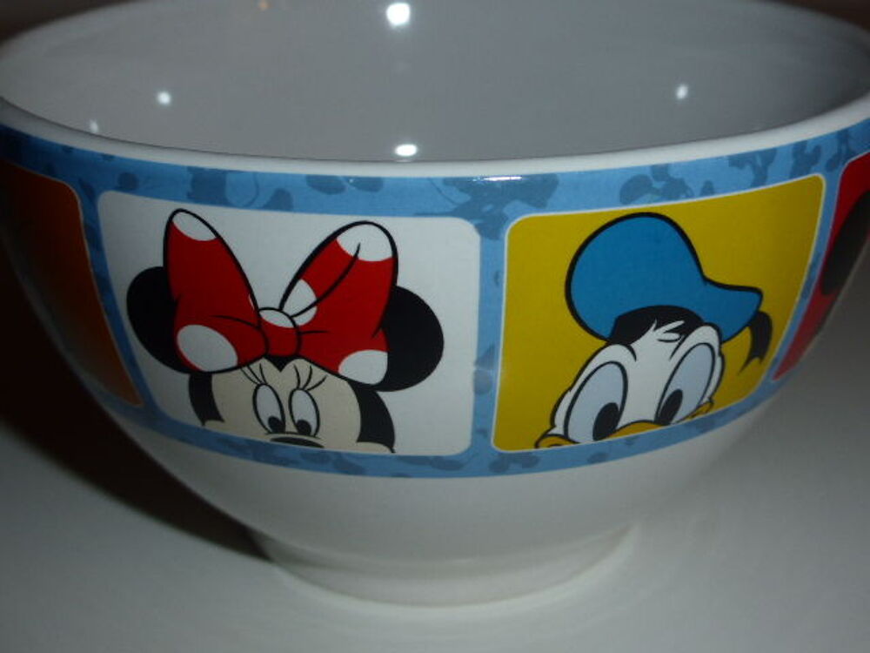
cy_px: 326
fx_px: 1332
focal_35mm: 53
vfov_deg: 27.5
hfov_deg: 36.2
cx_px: 435
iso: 100
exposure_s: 1/60
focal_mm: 9
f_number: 4.4
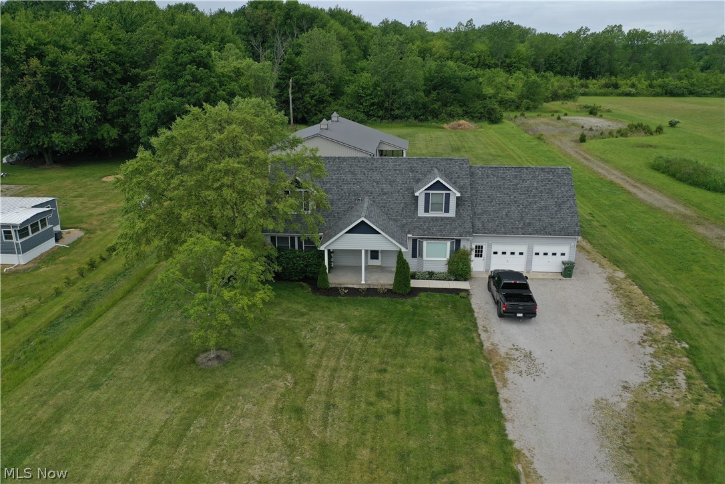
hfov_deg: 65.5
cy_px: 242
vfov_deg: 46.4
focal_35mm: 28
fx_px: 564
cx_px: 362
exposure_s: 1/60
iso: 100
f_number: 3.5
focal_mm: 10.26
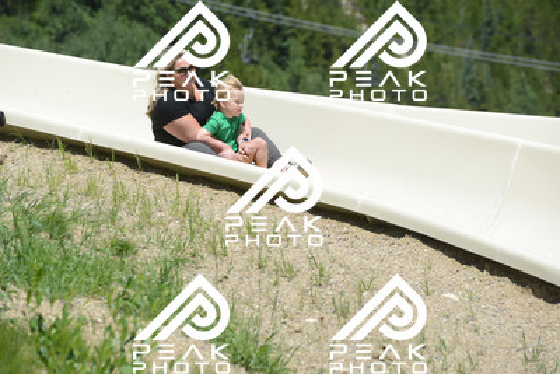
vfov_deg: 7.0
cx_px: 280
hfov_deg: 10.5
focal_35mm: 195
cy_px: 187
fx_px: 3034
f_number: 6.3
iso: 400
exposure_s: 1/1250
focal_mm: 195
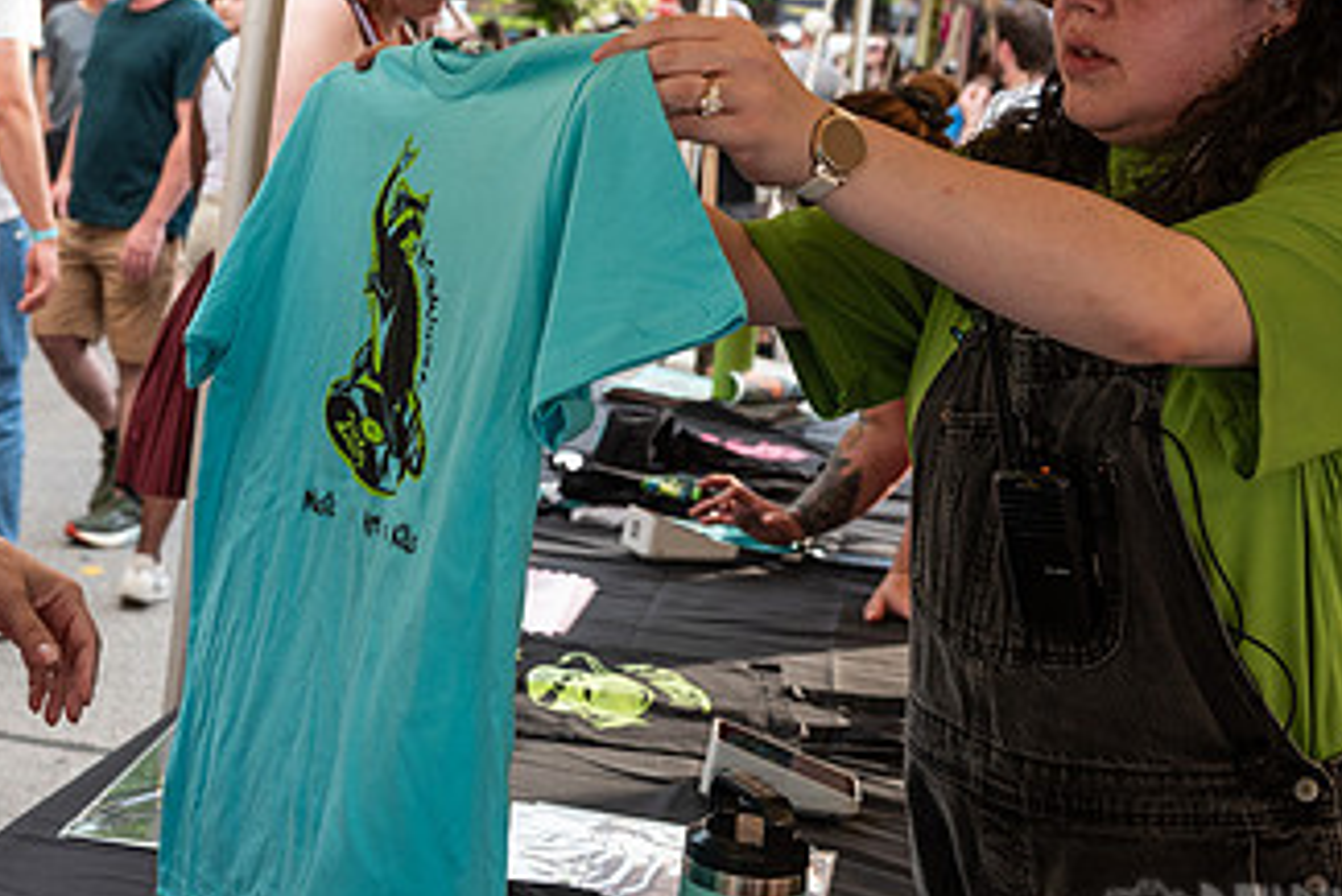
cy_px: 229
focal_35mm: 67
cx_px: 433
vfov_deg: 20.2
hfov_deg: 29.8
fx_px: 2499
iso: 250
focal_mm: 32
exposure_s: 1/250
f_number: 4.5
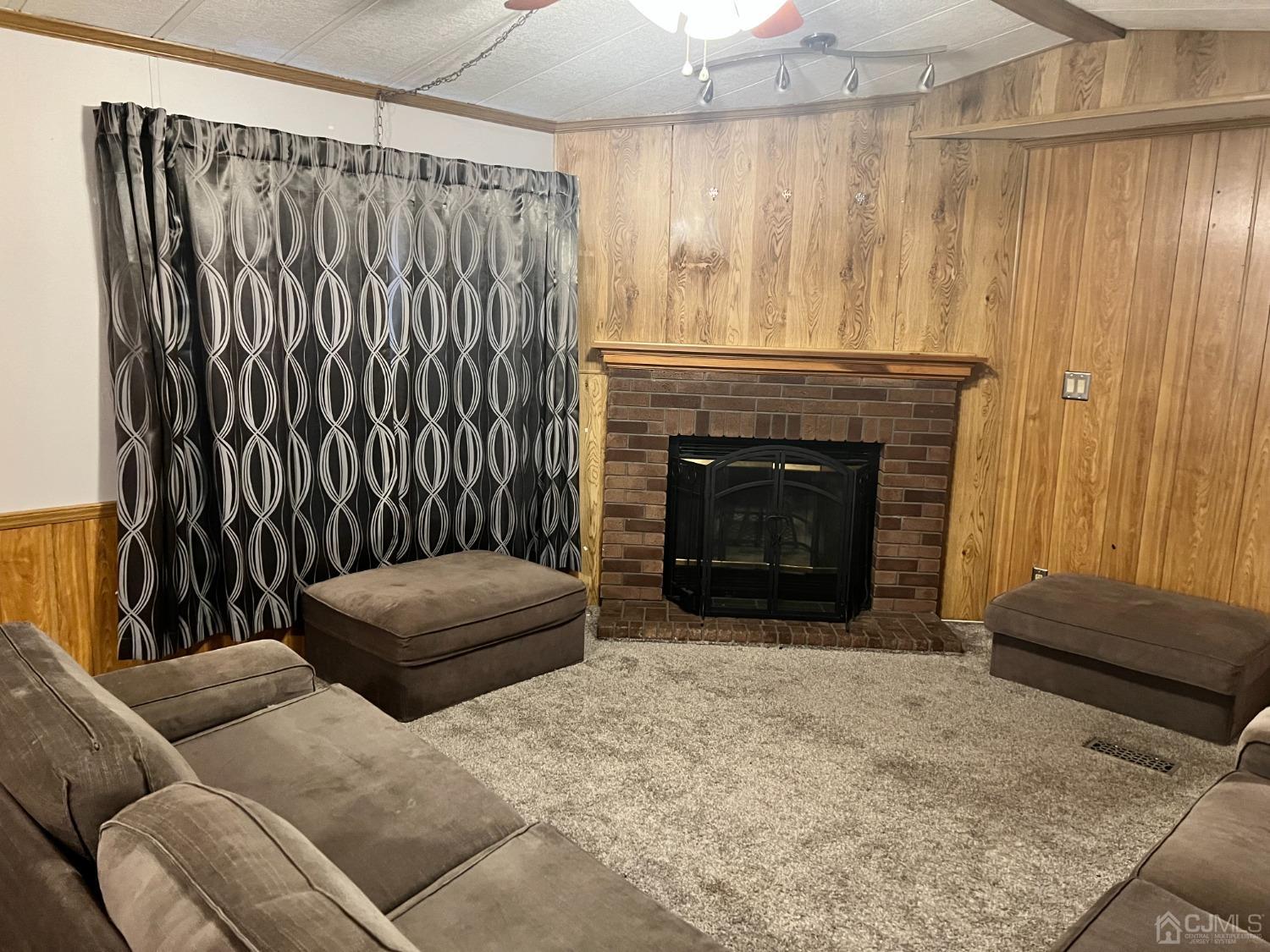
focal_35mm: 26
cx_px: 635
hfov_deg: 67.3
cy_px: 476
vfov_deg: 53.1
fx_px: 954
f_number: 1.5
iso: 640
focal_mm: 5.7
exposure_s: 1/40
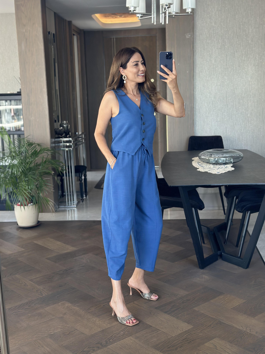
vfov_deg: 39.7
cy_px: 177
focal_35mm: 48
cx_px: 132
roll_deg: +1.5
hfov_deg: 30.3
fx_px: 490
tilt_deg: -15.3
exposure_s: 1/68
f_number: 1.78
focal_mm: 6.86
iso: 125
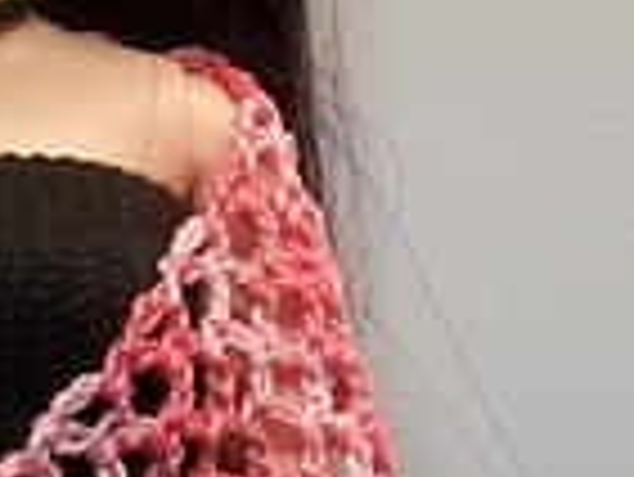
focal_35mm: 150
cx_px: -22
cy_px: 320
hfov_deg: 13.0
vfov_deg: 9.9
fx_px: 2750
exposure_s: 1/30
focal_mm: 5.9
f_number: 3.3
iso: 87
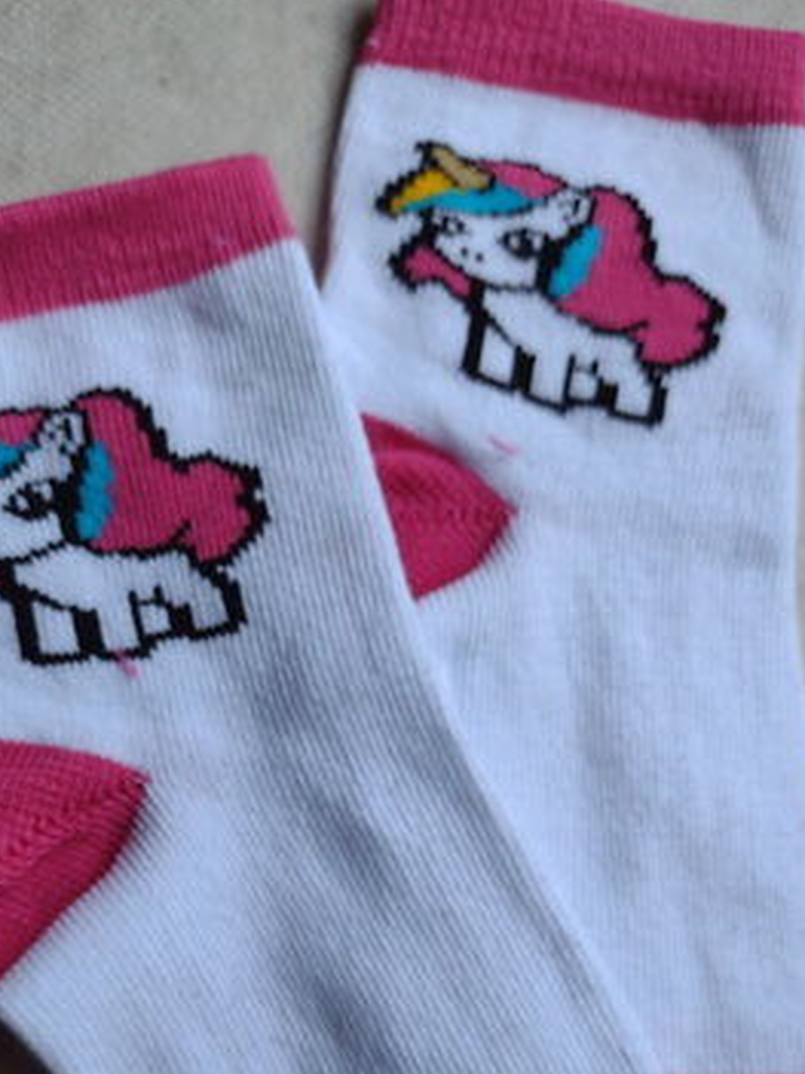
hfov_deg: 35.1
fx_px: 1272
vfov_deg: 44.4
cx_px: 370
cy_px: 791
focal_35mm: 41
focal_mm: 4.71
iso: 132
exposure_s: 1/100
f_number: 1.7
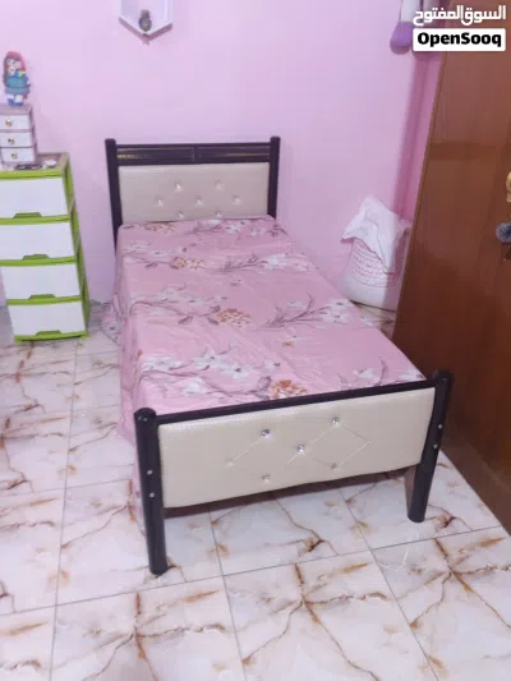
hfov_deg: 58.9
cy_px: 340
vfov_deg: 73.9
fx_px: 453
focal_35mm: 23
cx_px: 256
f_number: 1.6
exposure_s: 1/50
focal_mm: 4.11
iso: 762
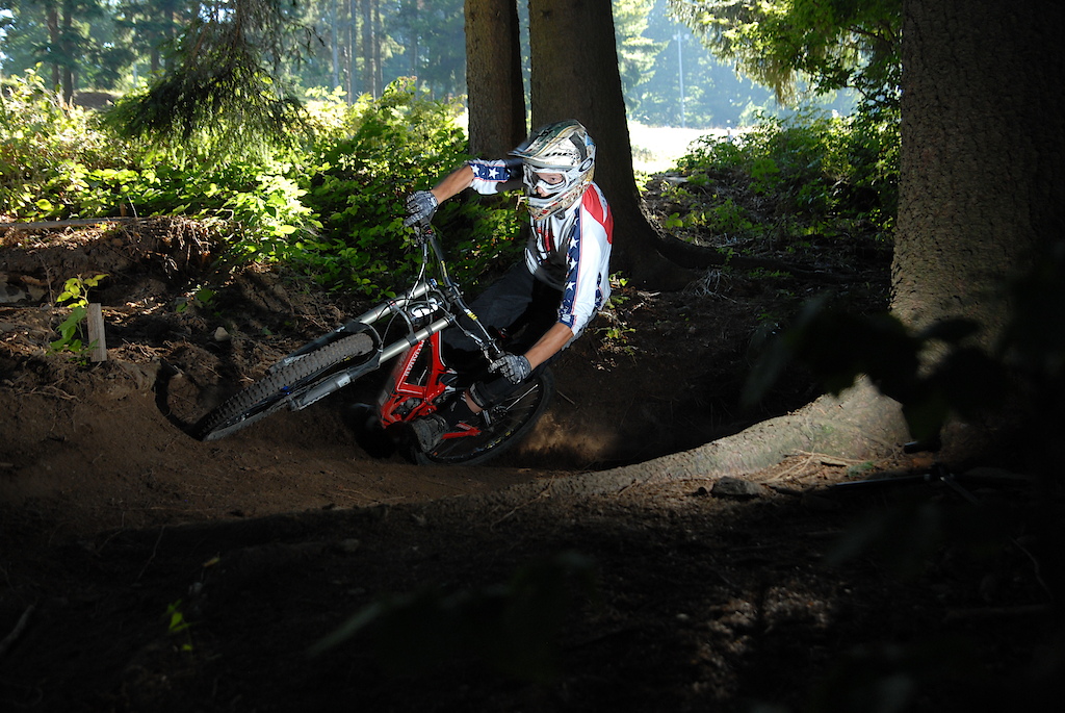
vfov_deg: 30.9
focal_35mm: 44
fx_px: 1288
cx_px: 532
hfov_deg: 44.9
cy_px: 356
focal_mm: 29
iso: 320
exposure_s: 1/200
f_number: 4
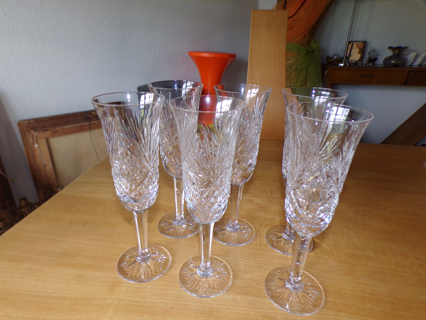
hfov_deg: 71.6
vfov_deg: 56.8
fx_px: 295
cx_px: 213
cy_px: 160
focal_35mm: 24
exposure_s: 1/34
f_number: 3
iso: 125
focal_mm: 4.3
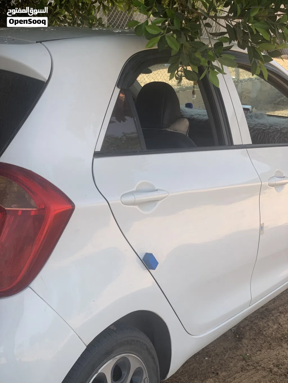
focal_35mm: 52
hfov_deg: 28.0
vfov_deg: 36.8
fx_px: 577
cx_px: 144
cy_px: 192
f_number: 2.4
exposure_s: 1/372
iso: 16
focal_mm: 6
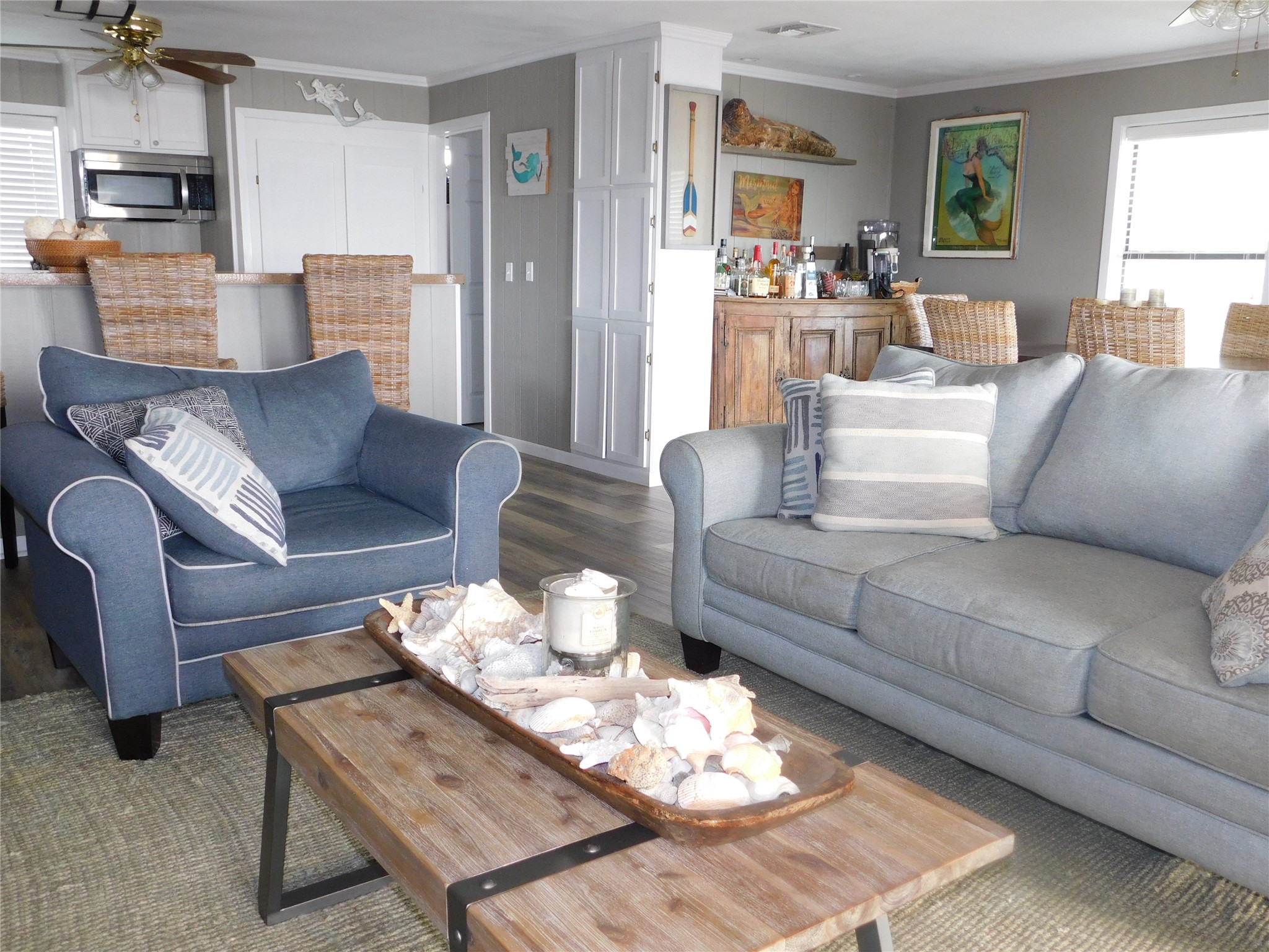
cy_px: 476
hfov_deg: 60.0
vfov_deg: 46.8
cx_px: 634
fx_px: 1100
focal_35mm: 30
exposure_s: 1/30
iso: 200
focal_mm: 5.3
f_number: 3.2
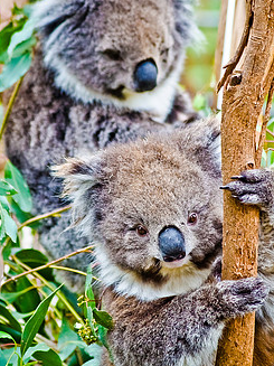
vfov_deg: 7.4
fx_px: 2827
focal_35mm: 268
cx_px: 153
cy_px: 160
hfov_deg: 5.5
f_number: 6.3
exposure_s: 1/500
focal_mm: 135
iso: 1000
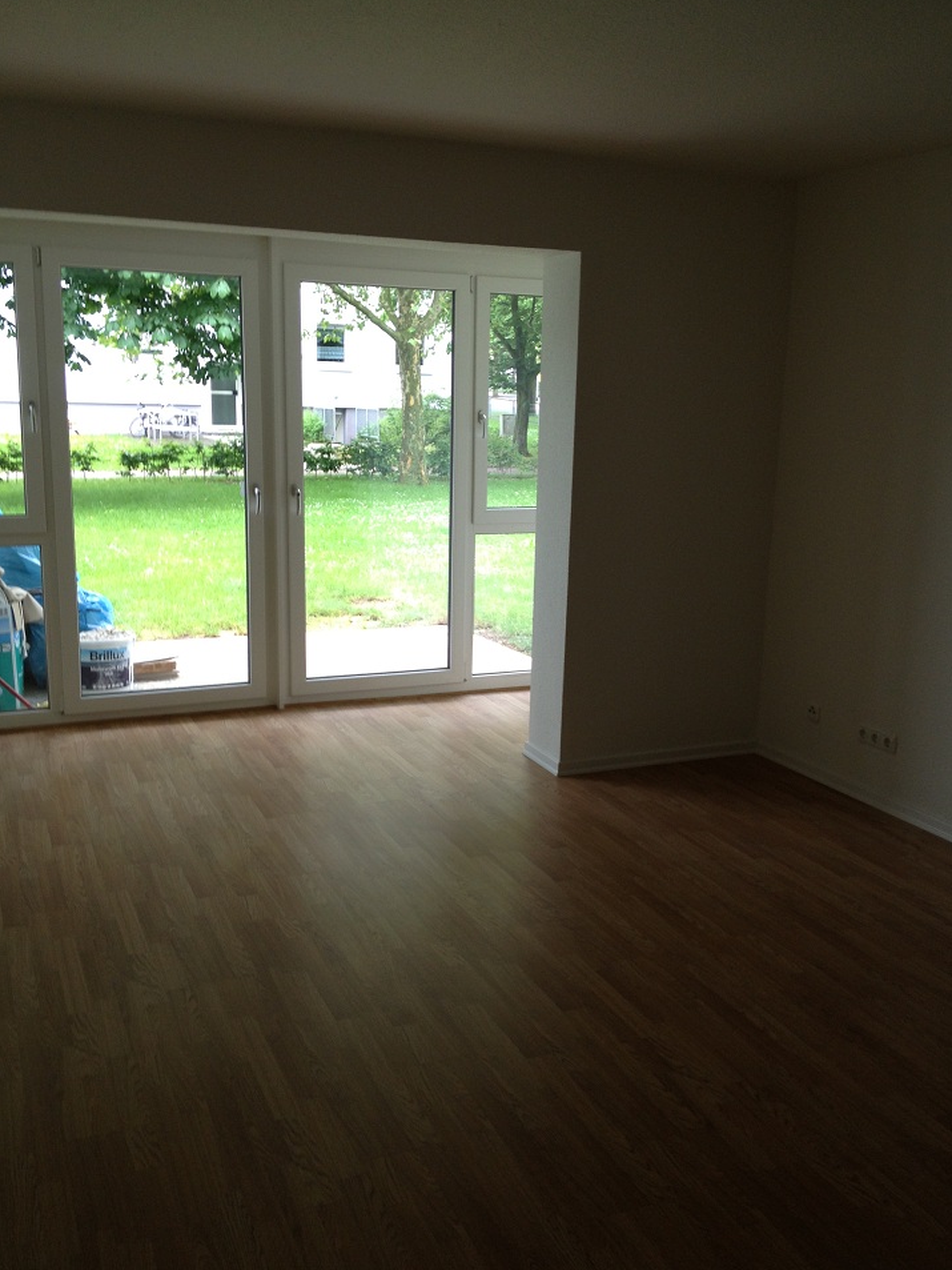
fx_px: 1320
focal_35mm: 36
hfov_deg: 39.7
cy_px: 644
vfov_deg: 51.3
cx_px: 487
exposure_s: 1/30
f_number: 2.4
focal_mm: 4.28
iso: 50
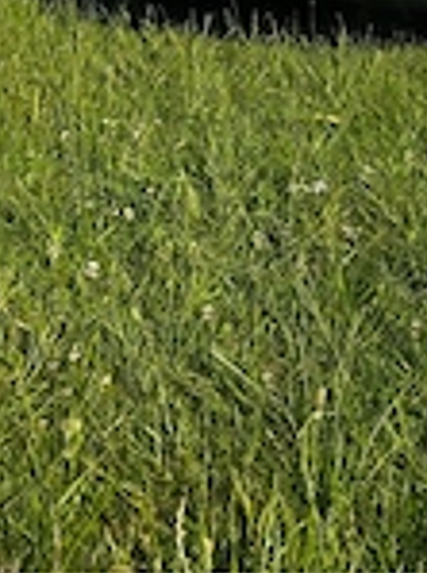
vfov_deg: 24.1
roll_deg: -0.8
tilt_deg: +1.6
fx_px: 1156
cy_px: -192
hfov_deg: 20.4
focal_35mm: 70
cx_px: 400
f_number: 1.5
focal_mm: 5.7
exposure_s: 1/3571
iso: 50
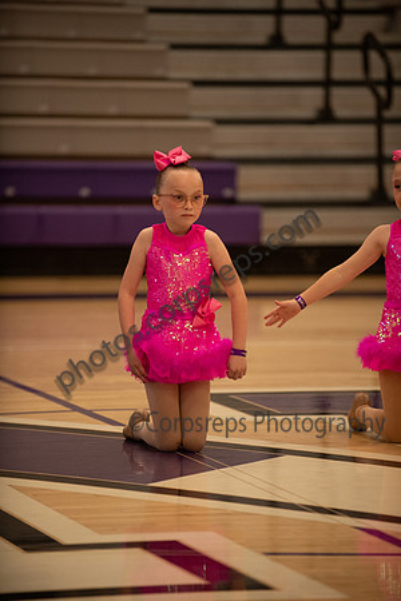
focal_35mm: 200
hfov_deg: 6.9
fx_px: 3341
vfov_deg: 10.3
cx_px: 200
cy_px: 300
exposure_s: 1/640
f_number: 2.8
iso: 3200
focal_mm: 200
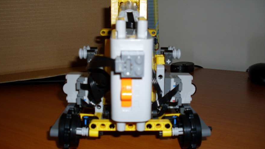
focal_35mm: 42
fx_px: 295
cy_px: 71
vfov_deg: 28.3
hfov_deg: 48.4
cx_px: 131
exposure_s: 1/45
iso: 100
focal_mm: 6.3
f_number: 2.8
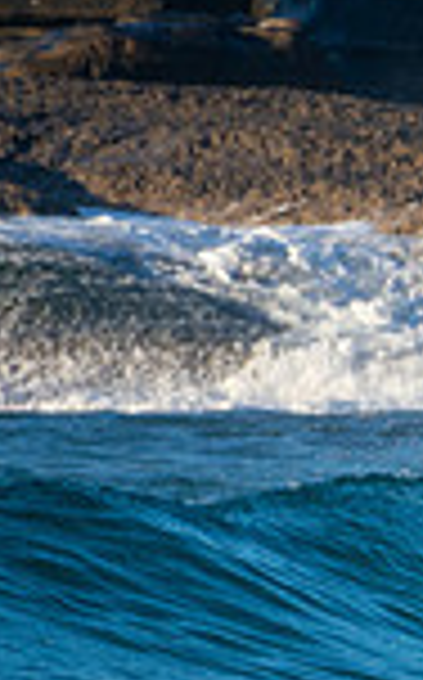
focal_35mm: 2945
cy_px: 552
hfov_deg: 0.4
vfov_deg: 0.7
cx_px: 1260
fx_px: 54476
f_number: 5.6
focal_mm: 500
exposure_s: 1/640
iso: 250
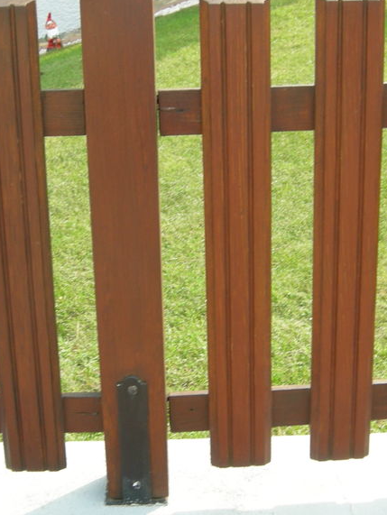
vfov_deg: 30.7
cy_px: 218
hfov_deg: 23.3
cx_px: 180
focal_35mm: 63
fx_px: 938
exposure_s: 1/116
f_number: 3.8
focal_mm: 7.5
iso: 64
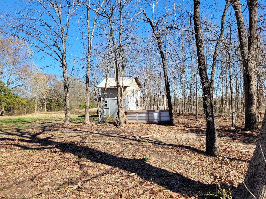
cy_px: 100
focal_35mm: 26
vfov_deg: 53.1
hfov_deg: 67.3
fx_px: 200
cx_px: 133
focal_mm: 5.4
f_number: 1.8
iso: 40
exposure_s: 1/1276
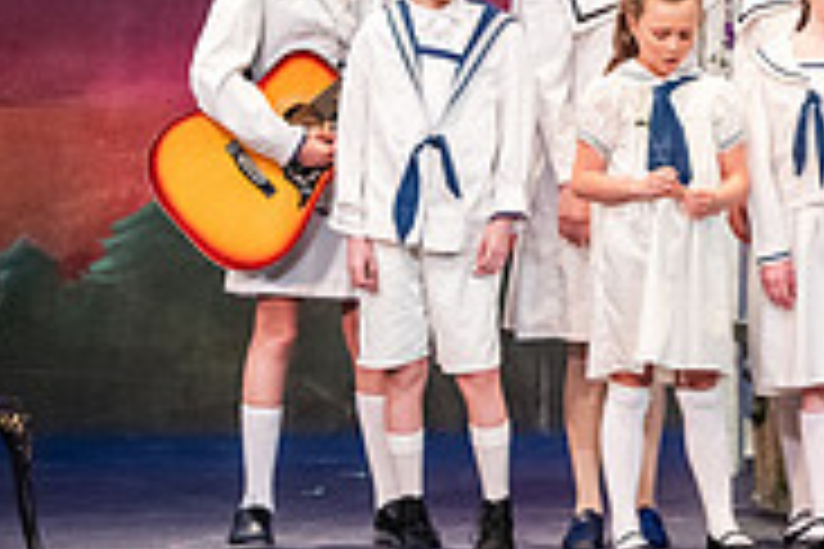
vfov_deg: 4.2
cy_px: -43
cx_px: 1072
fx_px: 7393
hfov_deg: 6.3
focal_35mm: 323
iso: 4000
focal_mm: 102
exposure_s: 1/250
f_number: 3.2
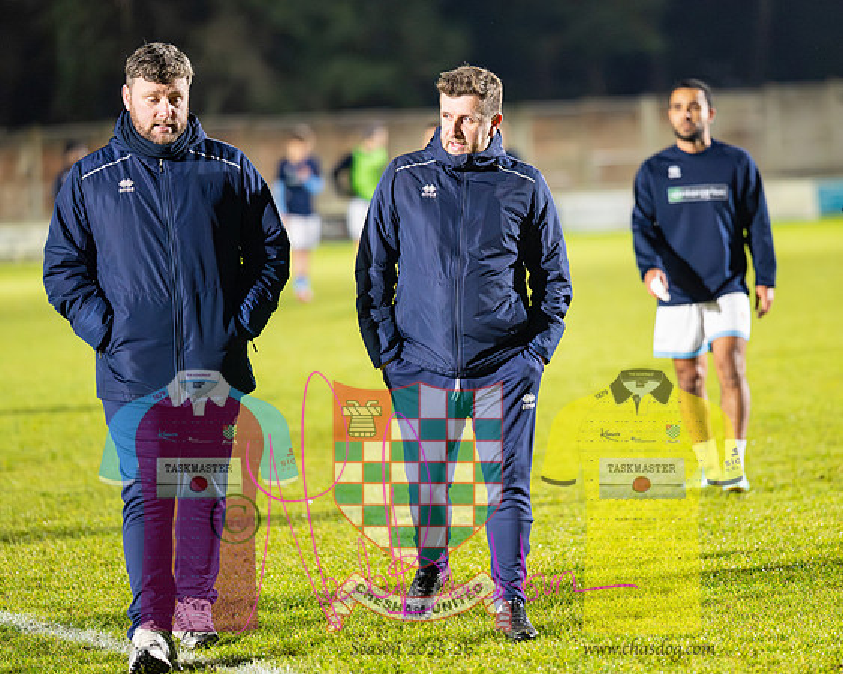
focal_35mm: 152
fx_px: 3792
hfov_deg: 12.7
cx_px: 506
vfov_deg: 10.2
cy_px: 337
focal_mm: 135
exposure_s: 1/1250
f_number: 1.8
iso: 8000
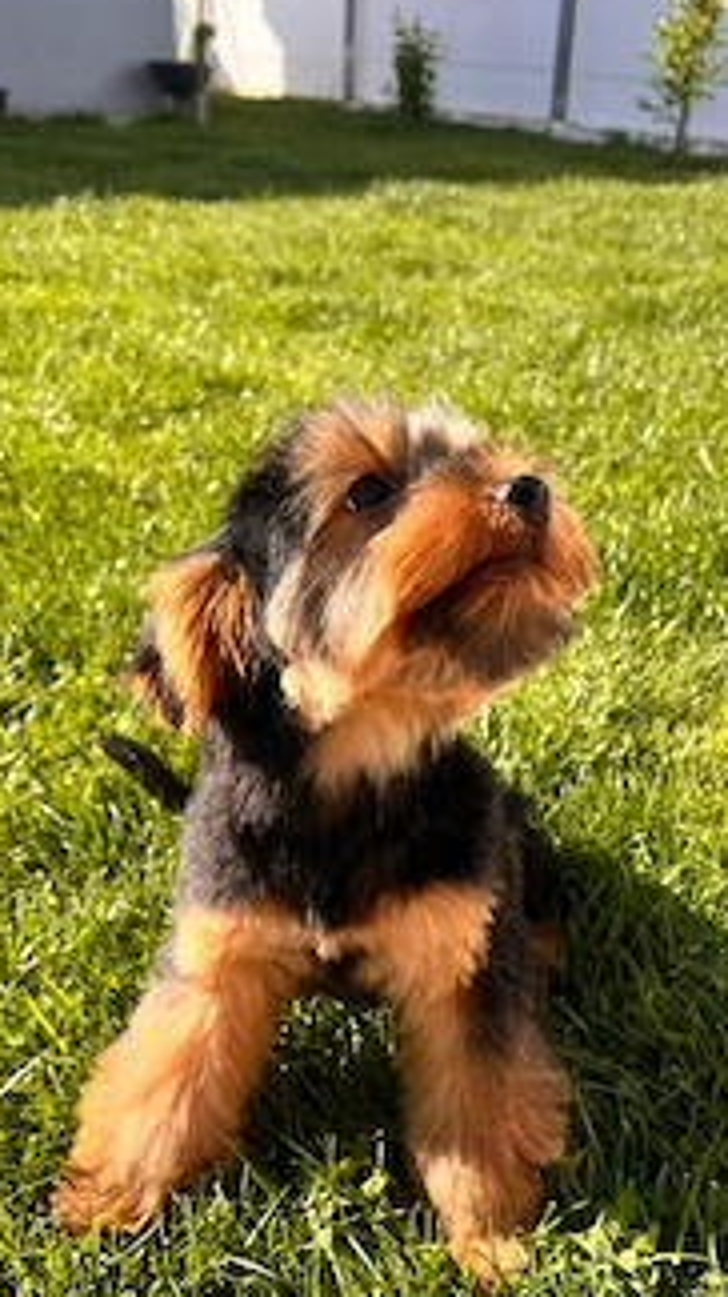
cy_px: 773
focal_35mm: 35
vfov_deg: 56.3
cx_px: 388
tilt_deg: -29.8
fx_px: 1202
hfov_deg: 33.7
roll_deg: -0.9
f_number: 1.5
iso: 50
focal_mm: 5.7
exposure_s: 1/1089
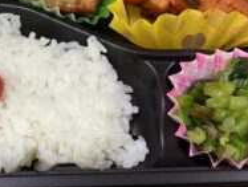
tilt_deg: -54.9
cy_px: 50
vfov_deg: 23.5
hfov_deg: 30.5
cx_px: 54
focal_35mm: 62
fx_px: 445
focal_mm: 3.3
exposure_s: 1/60
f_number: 2.4
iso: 125
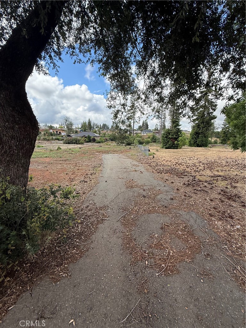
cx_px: 123
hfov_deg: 85.7
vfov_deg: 102.1
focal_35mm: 14
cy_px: 164
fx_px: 133
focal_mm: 2.22
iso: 50
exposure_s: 1/853
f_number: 2.2
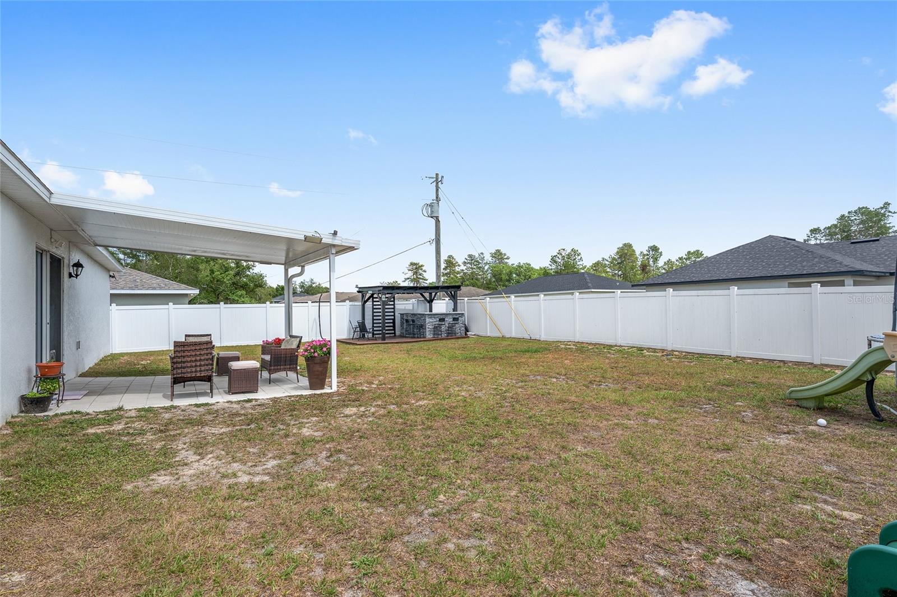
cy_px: 298
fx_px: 423
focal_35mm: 17
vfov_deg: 70.4
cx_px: 448
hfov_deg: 93.3
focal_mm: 17
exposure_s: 1/500
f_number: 7.1
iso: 320
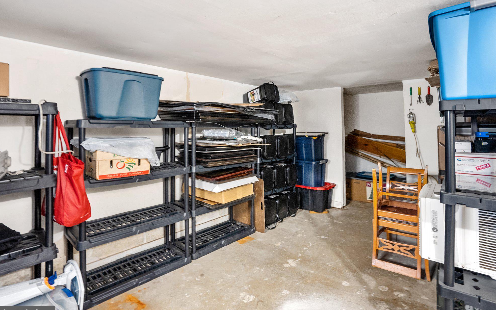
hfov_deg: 94.3
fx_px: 230
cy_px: 152
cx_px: 257
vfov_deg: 68.0
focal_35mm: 17
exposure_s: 1/2
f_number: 8
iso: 1000
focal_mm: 16
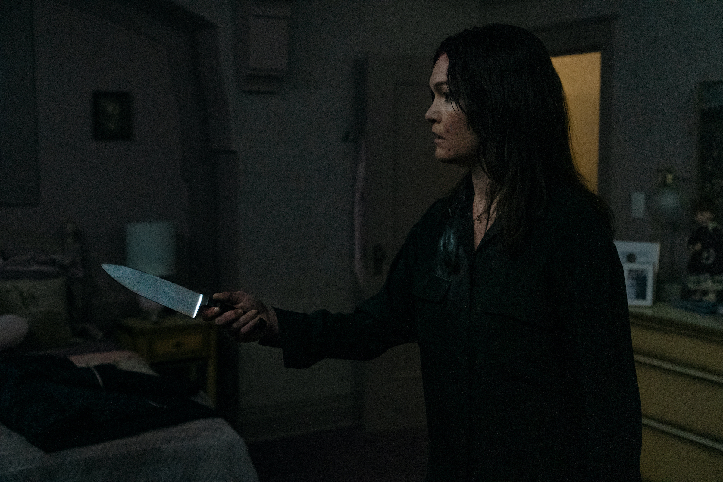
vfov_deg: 29.9
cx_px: 362
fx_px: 904
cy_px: 241
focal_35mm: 45
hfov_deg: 43.6
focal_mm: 45
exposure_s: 1/160
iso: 12800
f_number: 4
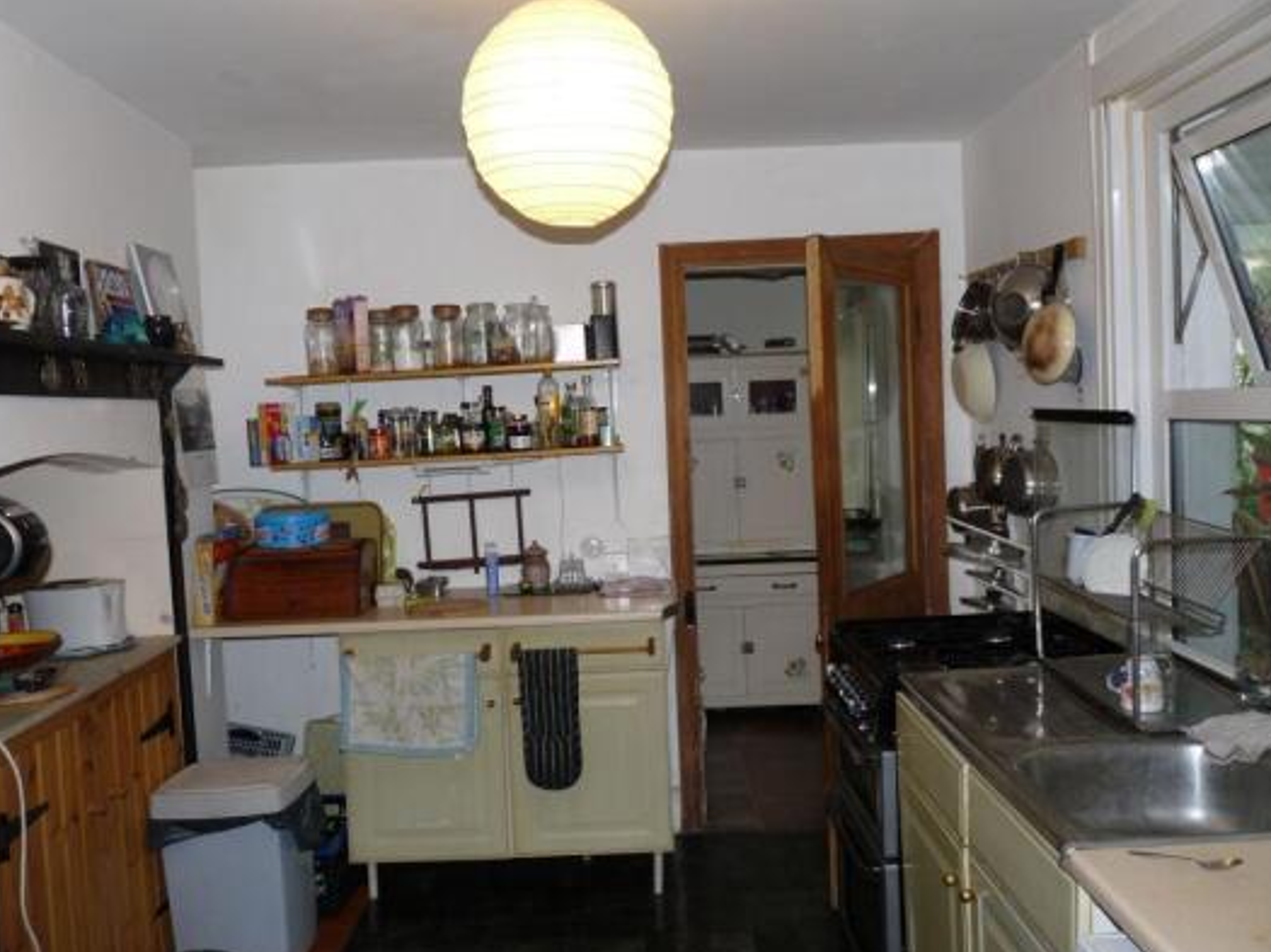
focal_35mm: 30
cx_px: 638
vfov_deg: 46.7
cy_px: 486
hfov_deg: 60.0
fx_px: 1101
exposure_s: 1/30
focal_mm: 4.8
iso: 100
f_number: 2.8
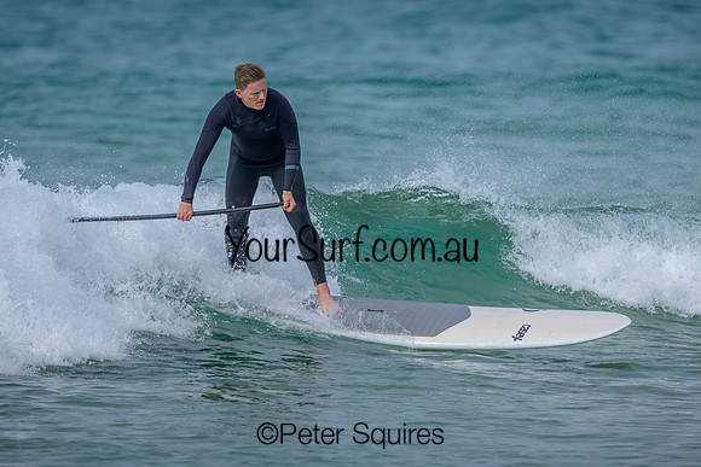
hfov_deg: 2.1
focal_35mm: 964
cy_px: 235
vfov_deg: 1.4
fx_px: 18771
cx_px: 343
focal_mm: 800
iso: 320
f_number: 6.3
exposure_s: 1/2000
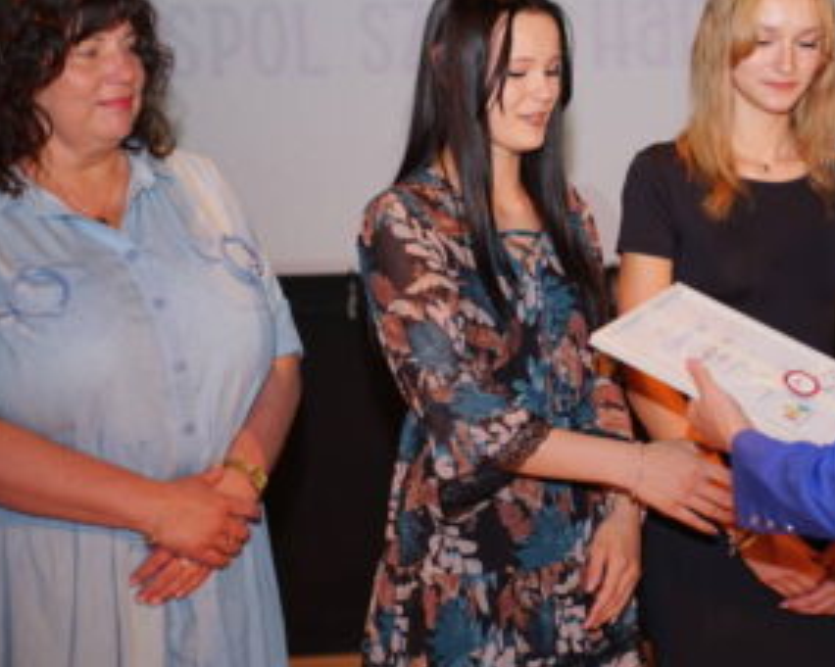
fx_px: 2273
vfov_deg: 16.7
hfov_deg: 20.6
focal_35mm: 92
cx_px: 647
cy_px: 206
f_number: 2.8
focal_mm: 58
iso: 400
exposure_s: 1/250
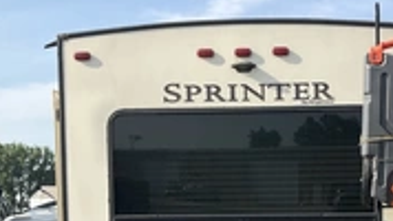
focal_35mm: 71
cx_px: 347
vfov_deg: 16.6
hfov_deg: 28.7
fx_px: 740
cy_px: 228
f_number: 1.8
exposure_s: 1/1626
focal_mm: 3
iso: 25
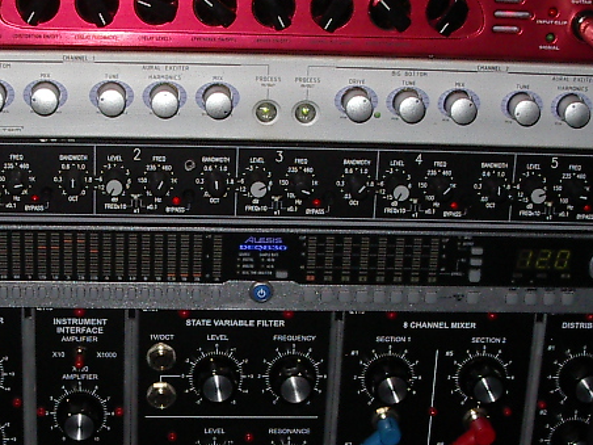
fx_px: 1473
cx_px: 220
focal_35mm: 86
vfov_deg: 17.1
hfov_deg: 22.7
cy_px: 319
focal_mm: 5.8
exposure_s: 1/60
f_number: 4.8
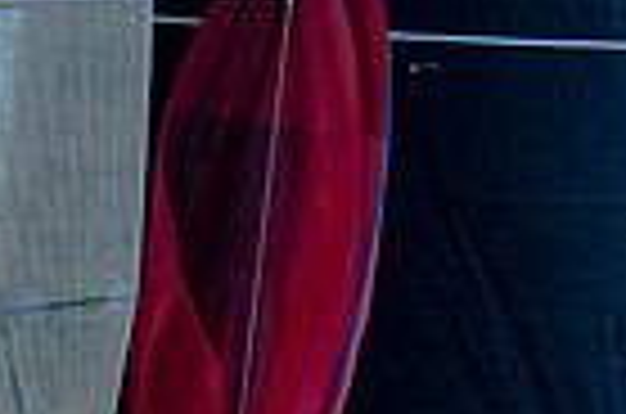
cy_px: 916
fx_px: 29910
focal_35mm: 1724
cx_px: 9
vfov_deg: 0.8
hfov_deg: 1.2
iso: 200
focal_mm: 210
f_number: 5.3
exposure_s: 1/2000
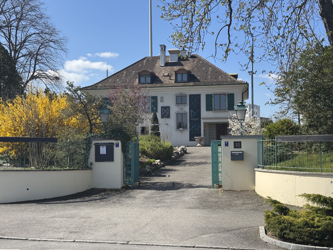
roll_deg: +0.3
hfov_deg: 39.7
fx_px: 462
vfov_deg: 30.3
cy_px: 125
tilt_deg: +2.3
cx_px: 166
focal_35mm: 48
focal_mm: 6.76
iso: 64
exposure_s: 1/2833
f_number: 1.78
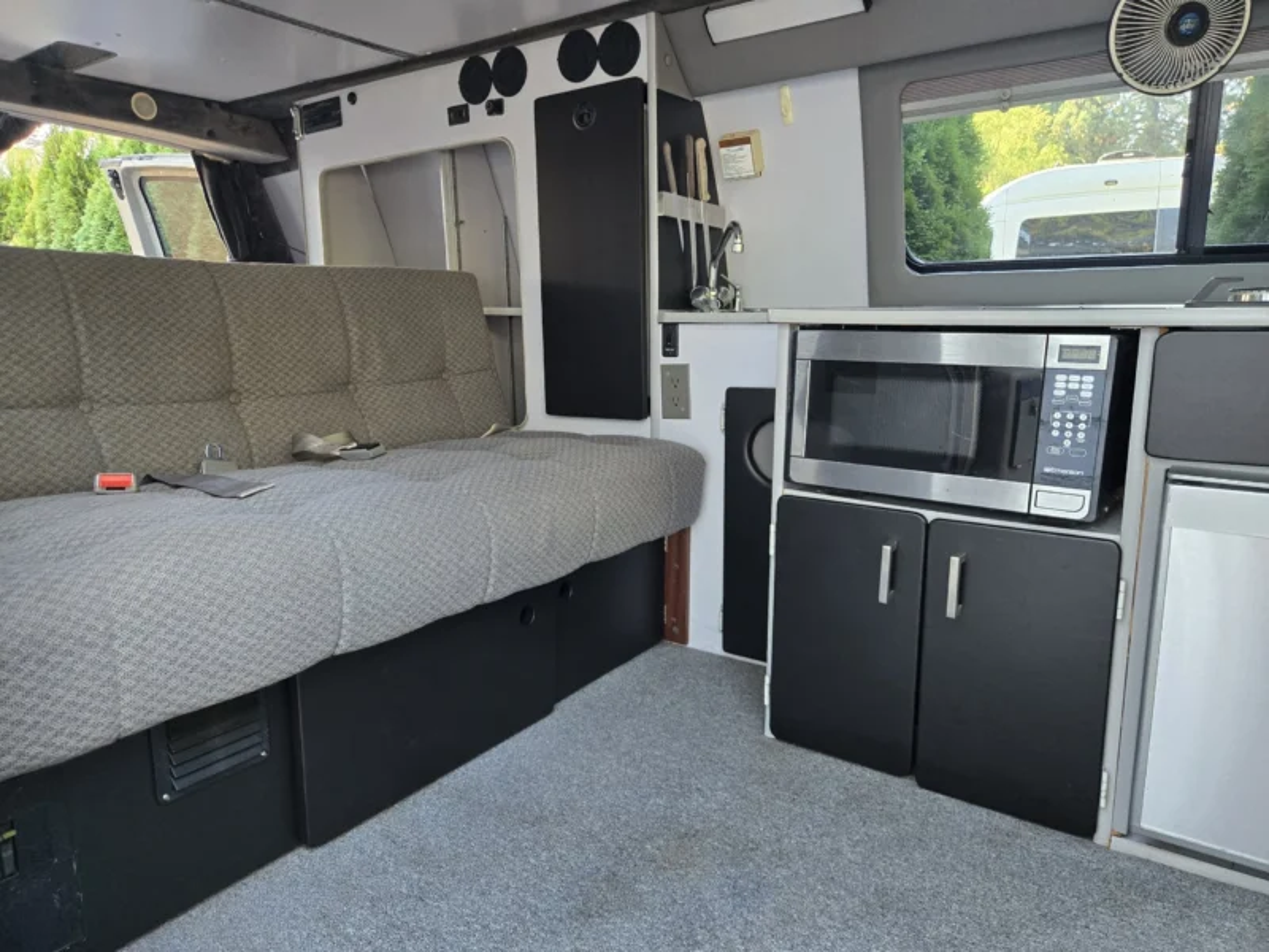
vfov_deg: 58.9
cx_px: 634
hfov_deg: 73.9
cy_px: 476
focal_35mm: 23
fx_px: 843
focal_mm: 5.4
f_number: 1.8
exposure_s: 1/120
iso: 320
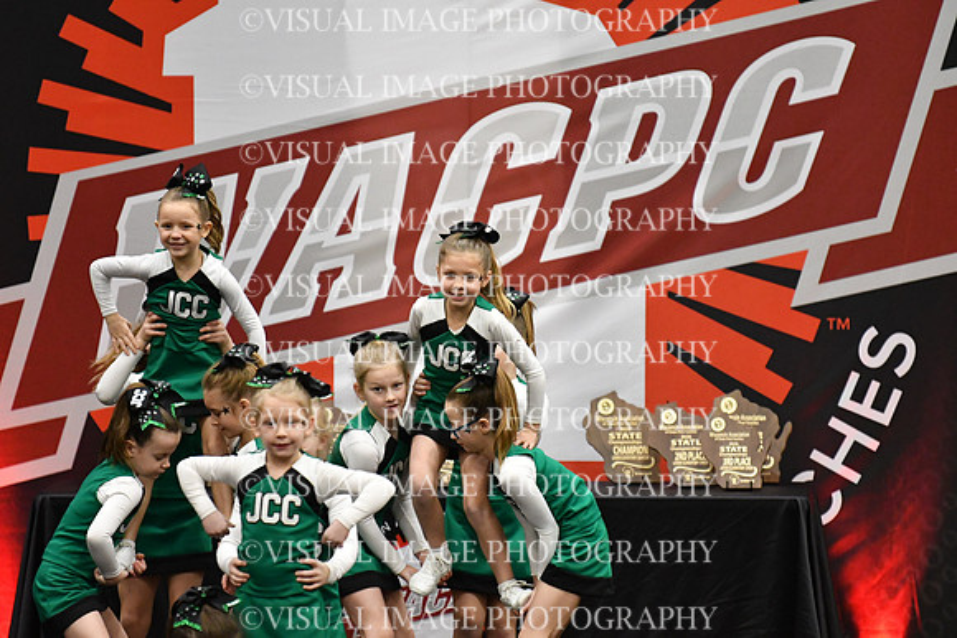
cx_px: 478
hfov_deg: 6.9
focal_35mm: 300
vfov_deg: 4.6
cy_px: 319
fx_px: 7976
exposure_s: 1/800
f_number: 2.8
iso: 5000
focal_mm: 200
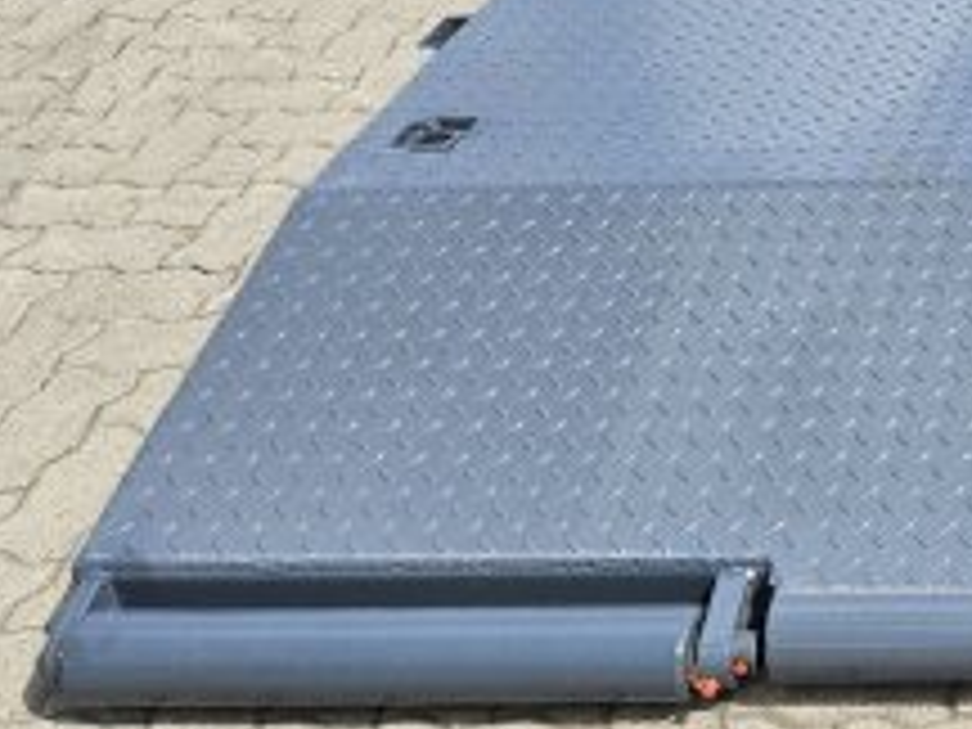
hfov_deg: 24.3
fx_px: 1909
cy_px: -63
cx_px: 1323
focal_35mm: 68
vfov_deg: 20.6
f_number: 1.8
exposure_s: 1/1468
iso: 25
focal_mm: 5.4
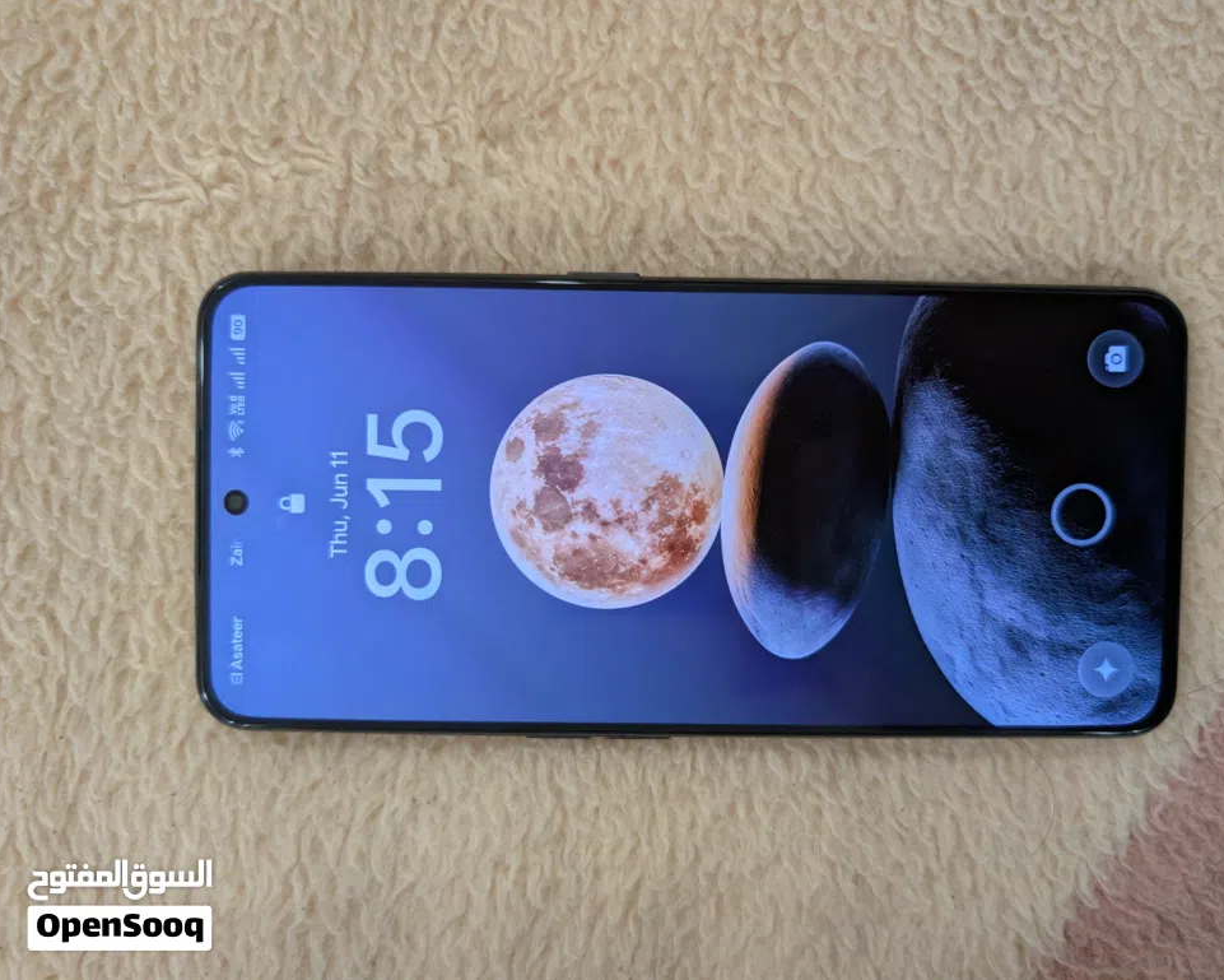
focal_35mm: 25
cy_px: 490
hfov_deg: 68.0
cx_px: 648
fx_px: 906
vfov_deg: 56.8
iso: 609
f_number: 1.68
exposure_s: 1/333
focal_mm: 6.9
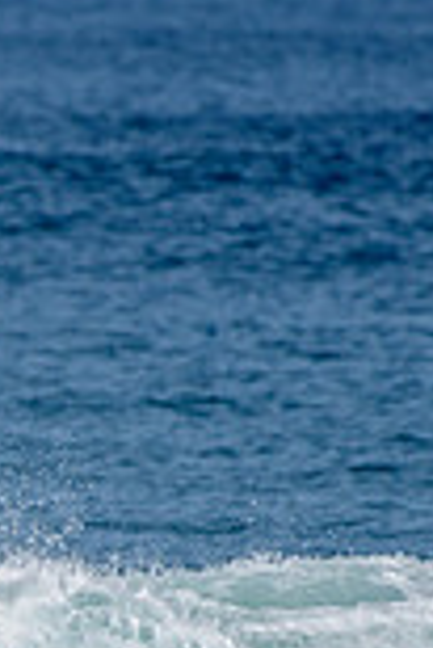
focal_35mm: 1885
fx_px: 33930
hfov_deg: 0.7
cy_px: 776
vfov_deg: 1.1
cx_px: -290
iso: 250
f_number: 6.3
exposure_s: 1/2500
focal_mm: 500
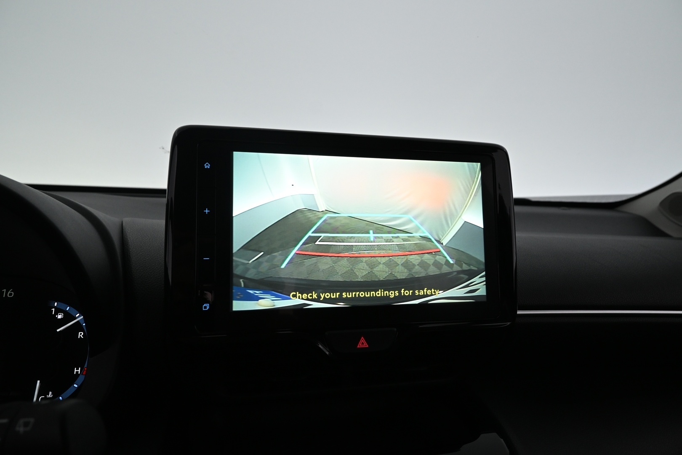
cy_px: 228
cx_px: 341
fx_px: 455
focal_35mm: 24
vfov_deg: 53.1
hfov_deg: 73.7
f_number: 5
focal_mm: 16
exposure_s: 1/30
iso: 800
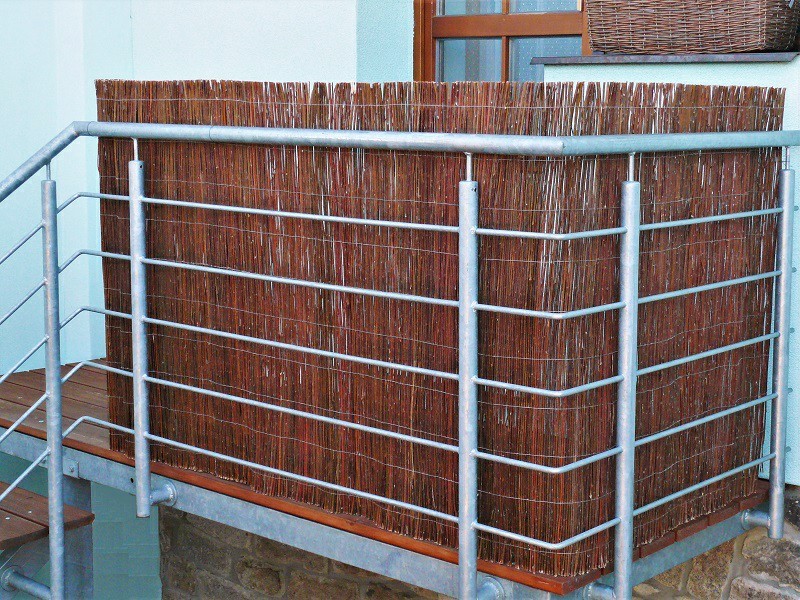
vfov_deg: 29.1
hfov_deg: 38.2
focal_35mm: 50
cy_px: 300
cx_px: 400
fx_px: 1156
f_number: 4
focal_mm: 10.5
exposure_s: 1/160
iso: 200
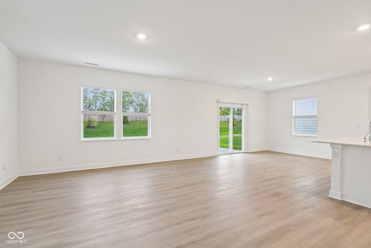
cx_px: 186
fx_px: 165
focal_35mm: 16
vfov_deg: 73.7
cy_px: 124
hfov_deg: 96.7
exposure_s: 1/15
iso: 280
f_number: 8
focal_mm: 16
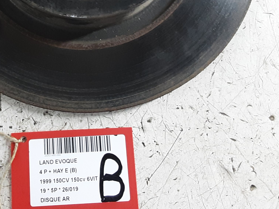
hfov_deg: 32.6
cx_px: 69
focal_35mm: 58
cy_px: -10
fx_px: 468
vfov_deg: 23.9
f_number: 1.9
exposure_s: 1/33
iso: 160
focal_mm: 2.91
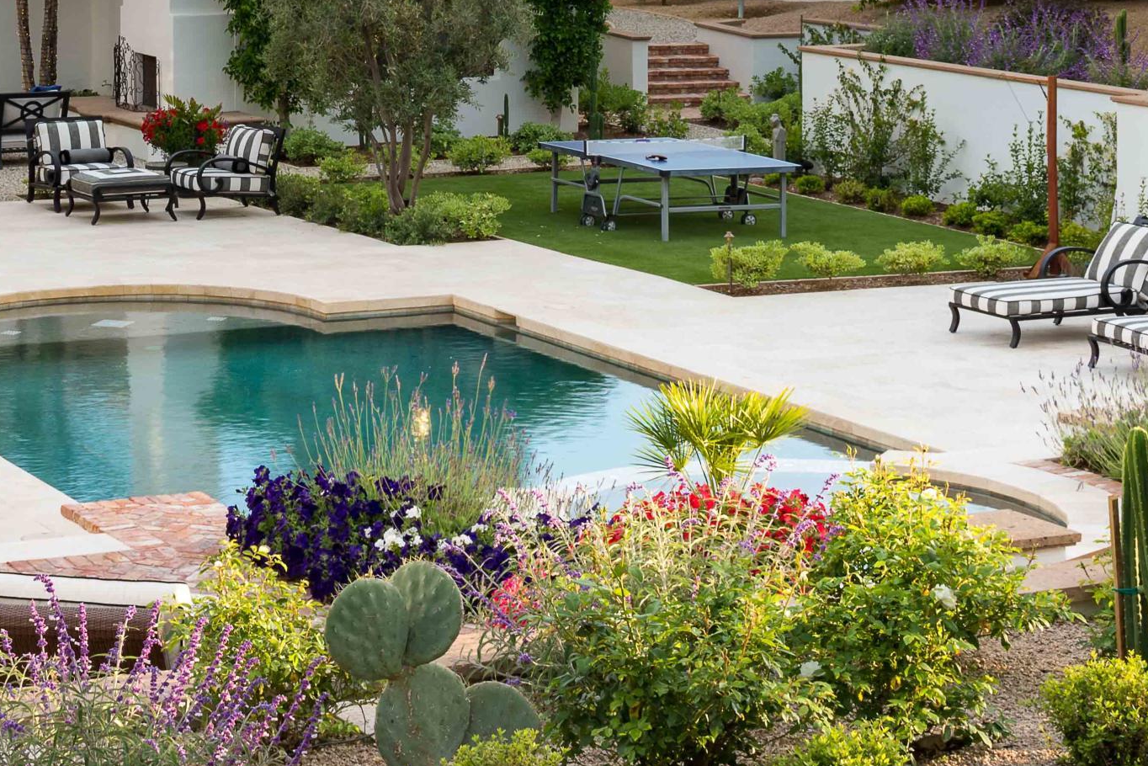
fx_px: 3157
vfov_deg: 13.7
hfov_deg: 20.4
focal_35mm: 99
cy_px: 71
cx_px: 233
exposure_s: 1/13
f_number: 16
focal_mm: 45
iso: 160
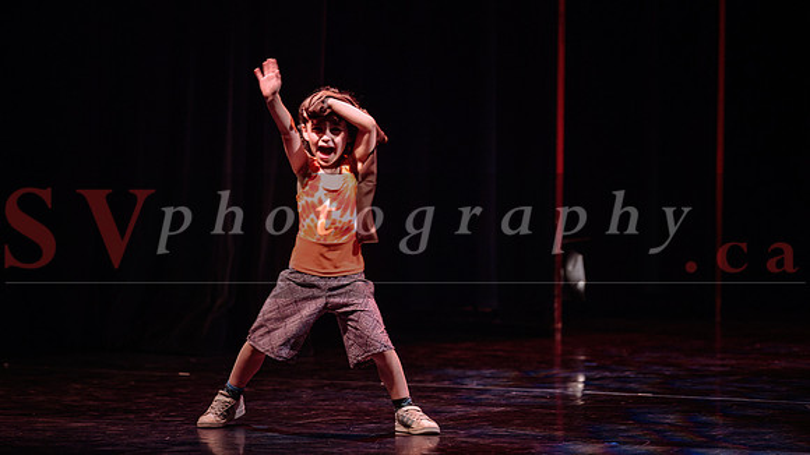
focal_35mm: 203
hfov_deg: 10.6
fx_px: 4360
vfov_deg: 6.0
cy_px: 172
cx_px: 338
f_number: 2.8
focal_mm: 165
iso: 1600
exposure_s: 1/160
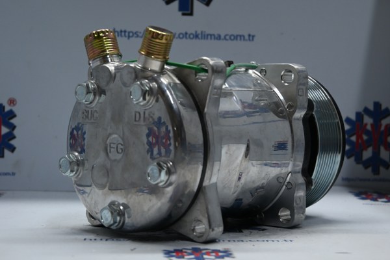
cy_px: 130
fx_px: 812
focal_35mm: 75
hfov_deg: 27.0
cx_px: 195
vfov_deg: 18.2
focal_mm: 50
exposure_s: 1/80
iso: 1100
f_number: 6.3
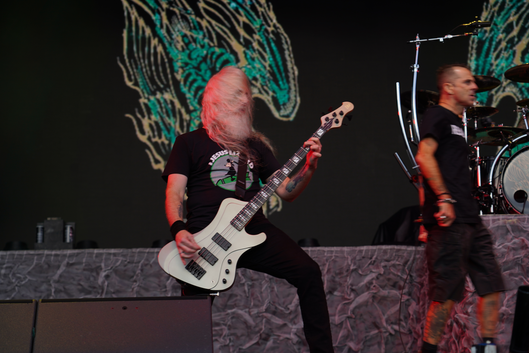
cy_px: 176
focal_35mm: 73
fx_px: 1073
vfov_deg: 18.7
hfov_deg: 27.7
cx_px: 264
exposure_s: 1/100
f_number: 4.5
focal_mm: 73
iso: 100
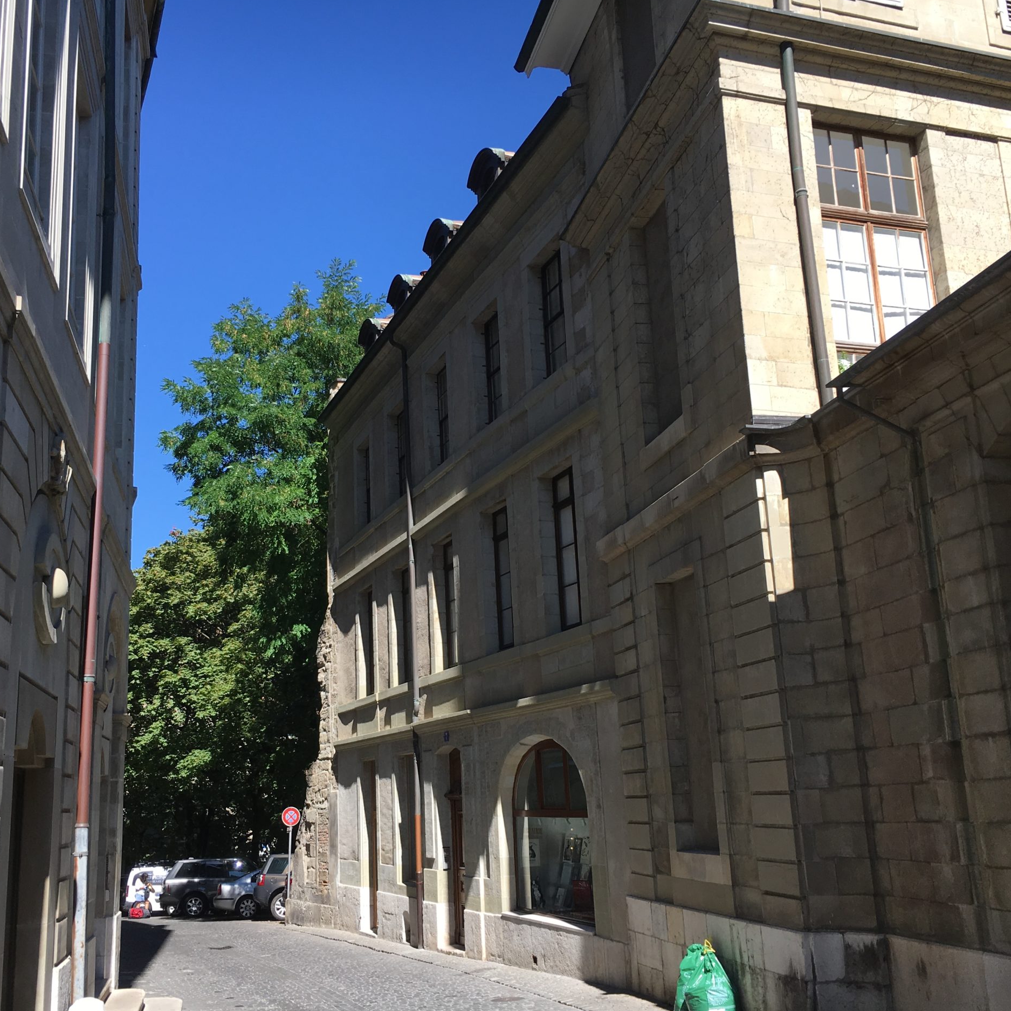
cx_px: 434
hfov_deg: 47.1
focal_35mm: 35
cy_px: 510
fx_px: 1157
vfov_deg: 47.2
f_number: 2.2
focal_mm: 4.15
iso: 25
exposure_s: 1/739
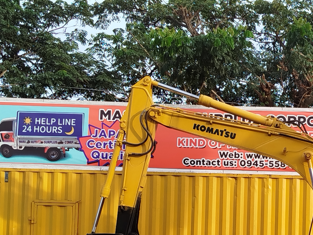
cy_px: 198
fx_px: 859
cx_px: 288
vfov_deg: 15.4
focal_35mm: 95
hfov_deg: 20.2
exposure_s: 1/265
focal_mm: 5.31
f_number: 1.7
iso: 50
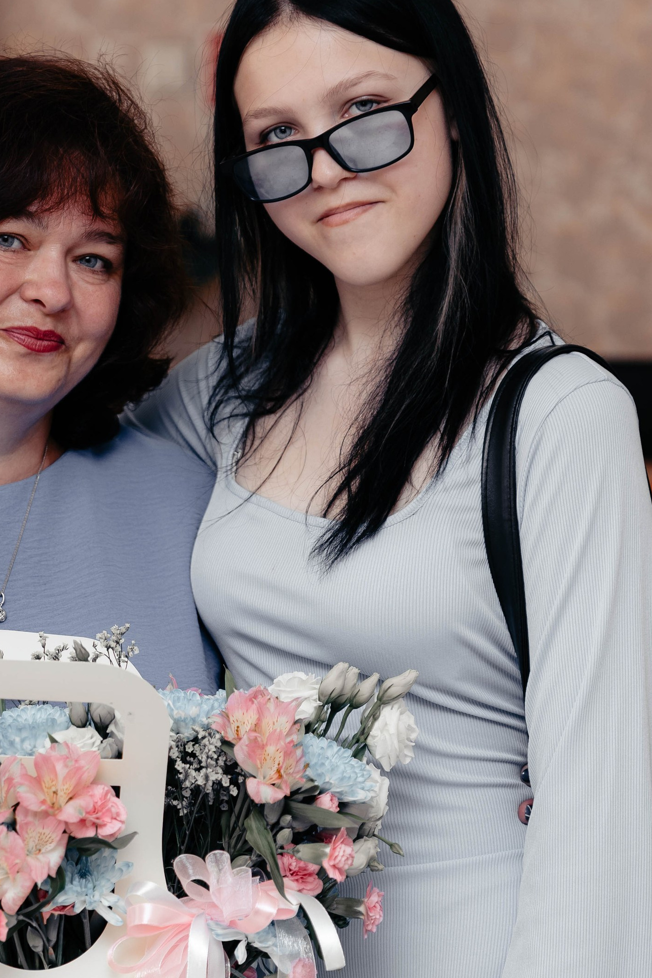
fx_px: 3422
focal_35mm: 126
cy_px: 522
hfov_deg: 10.8
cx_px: 131
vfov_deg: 16.3
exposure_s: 1/200
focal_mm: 65
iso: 50
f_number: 2.8
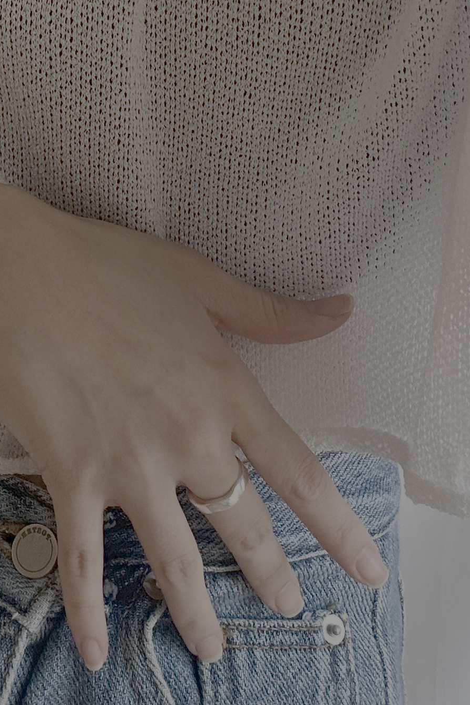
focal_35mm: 72
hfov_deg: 18.5
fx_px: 1410
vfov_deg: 27.2
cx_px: 15
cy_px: 94
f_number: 1.9
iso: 80
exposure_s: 1/60
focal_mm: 2.69
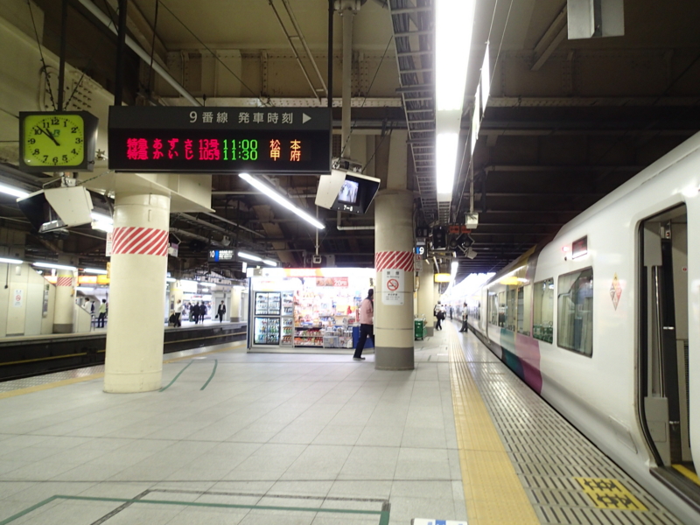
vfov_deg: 54.9
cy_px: 262
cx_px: 350
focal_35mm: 25
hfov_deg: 69.4
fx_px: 506
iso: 200
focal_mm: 4.5
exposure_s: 1/40
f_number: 2
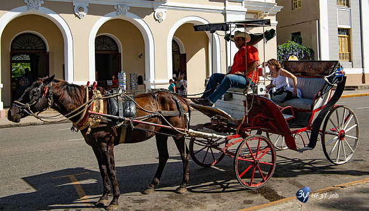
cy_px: 68
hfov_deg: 51.5
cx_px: 214
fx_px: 381
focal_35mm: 39
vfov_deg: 30.7
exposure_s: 1/320
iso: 100
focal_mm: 32
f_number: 10
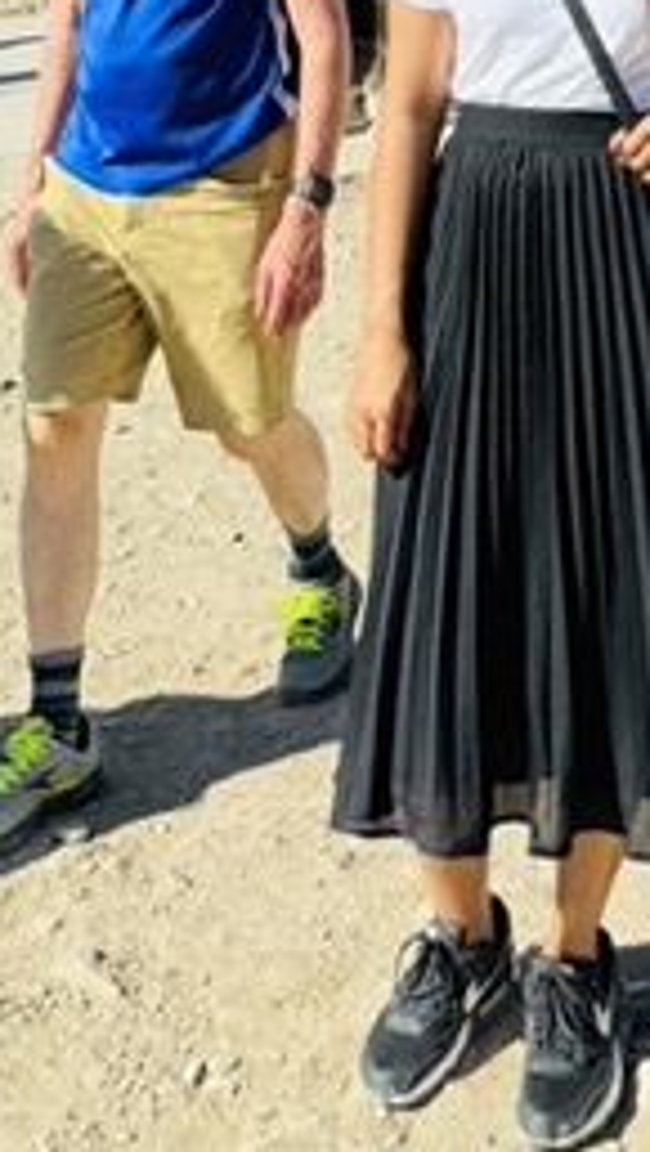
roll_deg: -1.5
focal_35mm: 65
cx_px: 533
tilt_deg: +3.7
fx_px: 1987
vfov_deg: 27.8
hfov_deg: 18.4
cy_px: -273
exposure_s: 1/7092
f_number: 1.78
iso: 80
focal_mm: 6.86
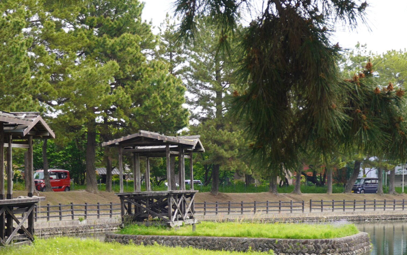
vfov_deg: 12.9
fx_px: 1119
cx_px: 193
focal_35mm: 101
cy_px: 214
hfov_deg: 20.6
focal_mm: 39
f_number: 6.3
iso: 100
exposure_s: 1/60
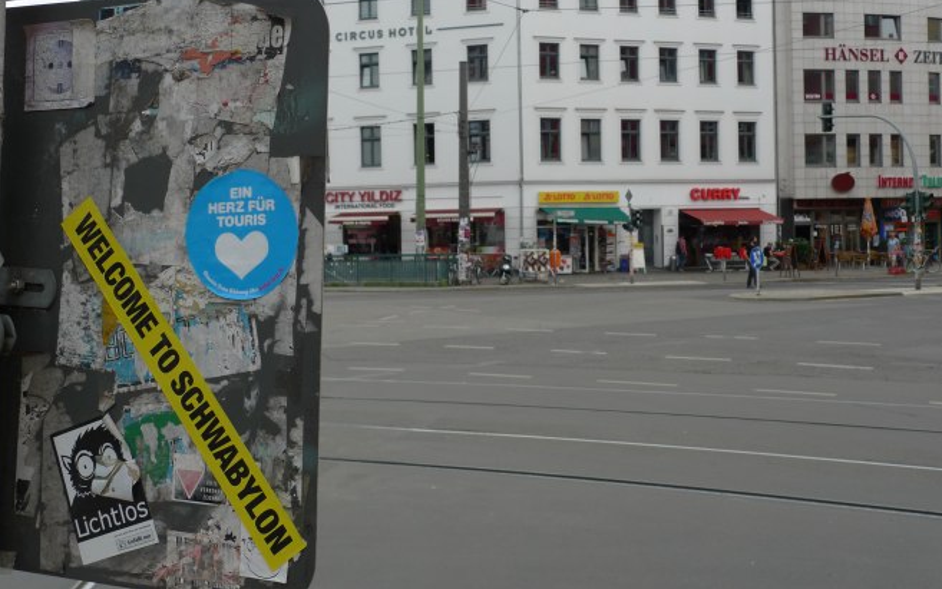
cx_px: 469
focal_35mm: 40
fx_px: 1027
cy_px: 230
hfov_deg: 49.3
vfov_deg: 31.9
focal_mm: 7.9
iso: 80
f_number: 3.2
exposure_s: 1/400
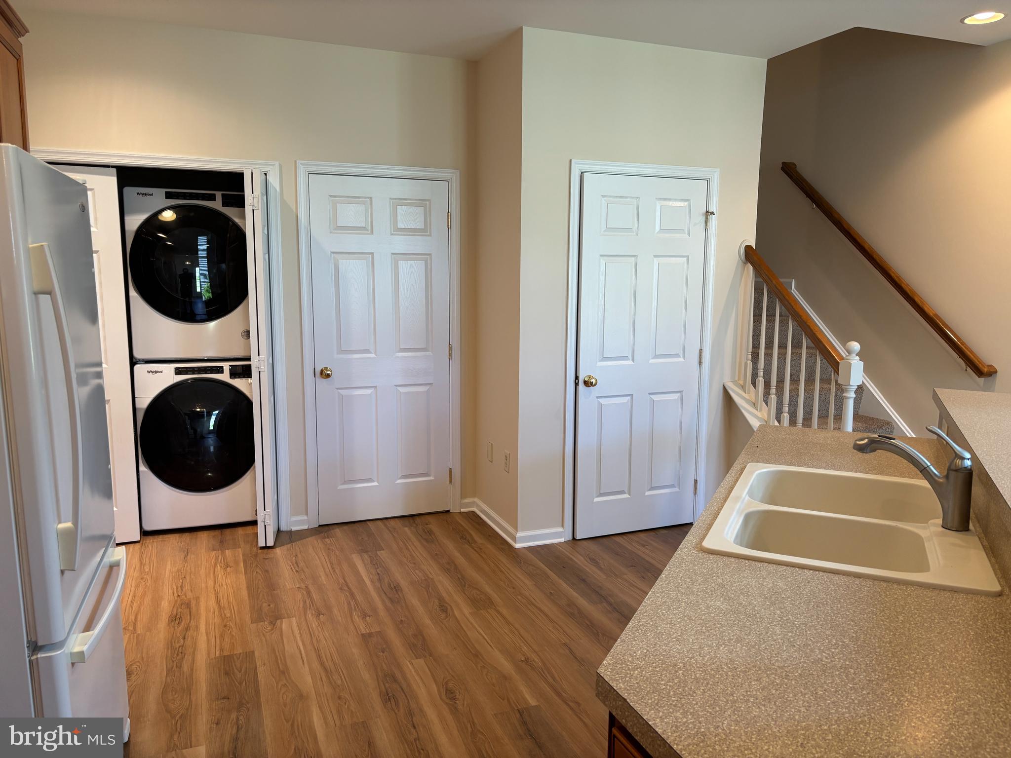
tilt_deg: -8.9
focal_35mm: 26
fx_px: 759
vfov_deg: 53.1
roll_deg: -0.6
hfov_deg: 67.3
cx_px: 506
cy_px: 379
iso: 100
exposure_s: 1/60
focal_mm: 5.96
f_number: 1.6
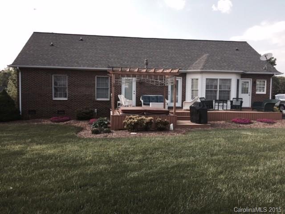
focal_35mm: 29
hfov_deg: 61.7
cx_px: 142
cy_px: 107
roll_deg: -0.9
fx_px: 239
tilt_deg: -3.5
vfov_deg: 48.2
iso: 40
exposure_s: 1/1014
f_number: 2.2
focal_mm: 4.15
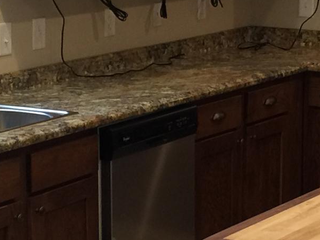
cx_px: 169
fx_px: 1331
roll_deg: +0.1
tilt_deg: -9.5
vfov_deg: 10.3
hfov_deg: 13.7
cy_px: 90
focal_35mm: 144
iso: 50
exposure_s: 1/15
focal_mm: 4.15
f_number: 2.2
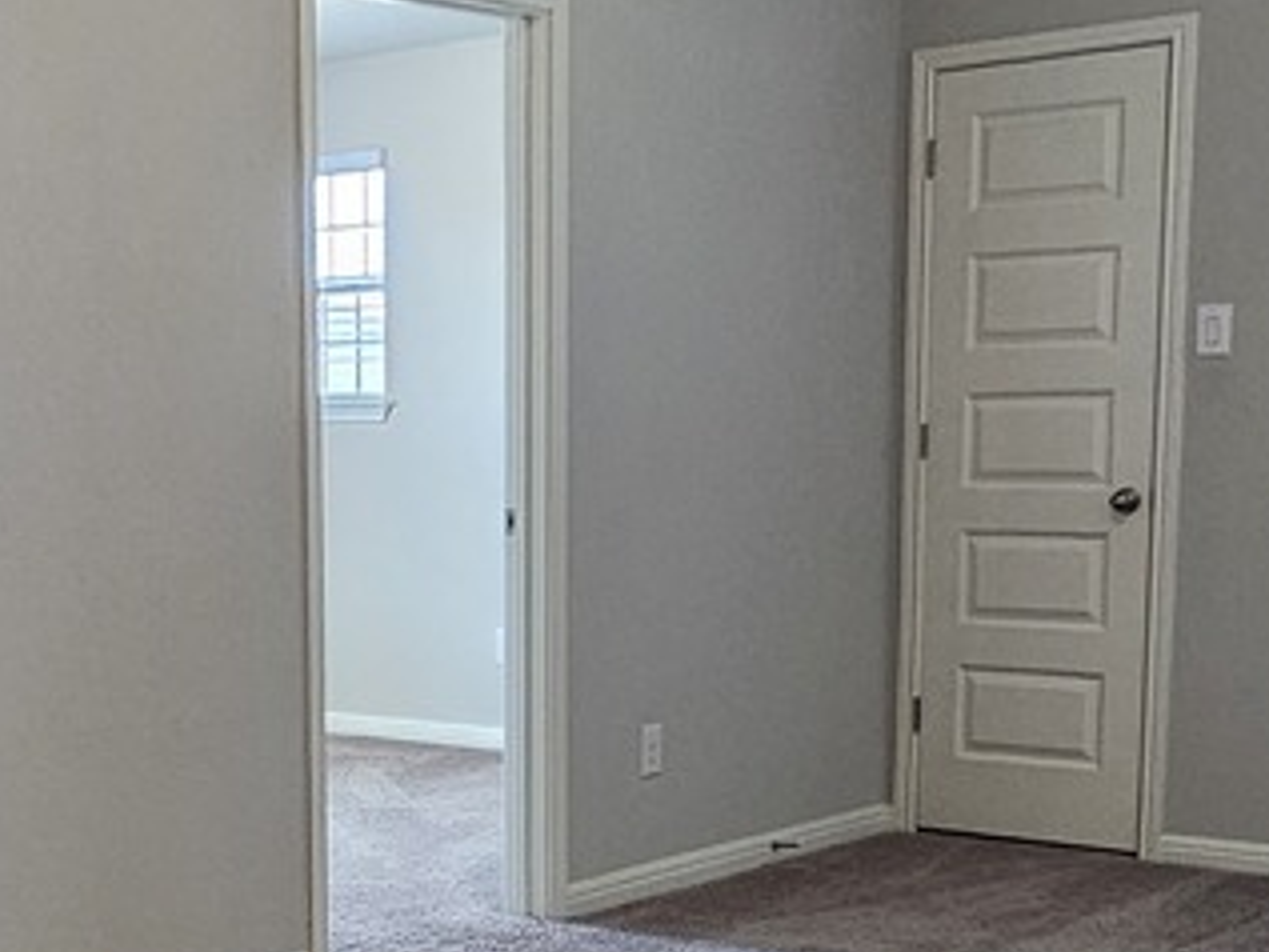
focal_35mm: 59
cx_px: 112
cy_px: 740
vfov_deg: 24.5
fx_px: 2164
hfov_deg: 31.1
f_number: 2.2
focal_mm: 2.2
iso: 200
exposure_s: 1/60
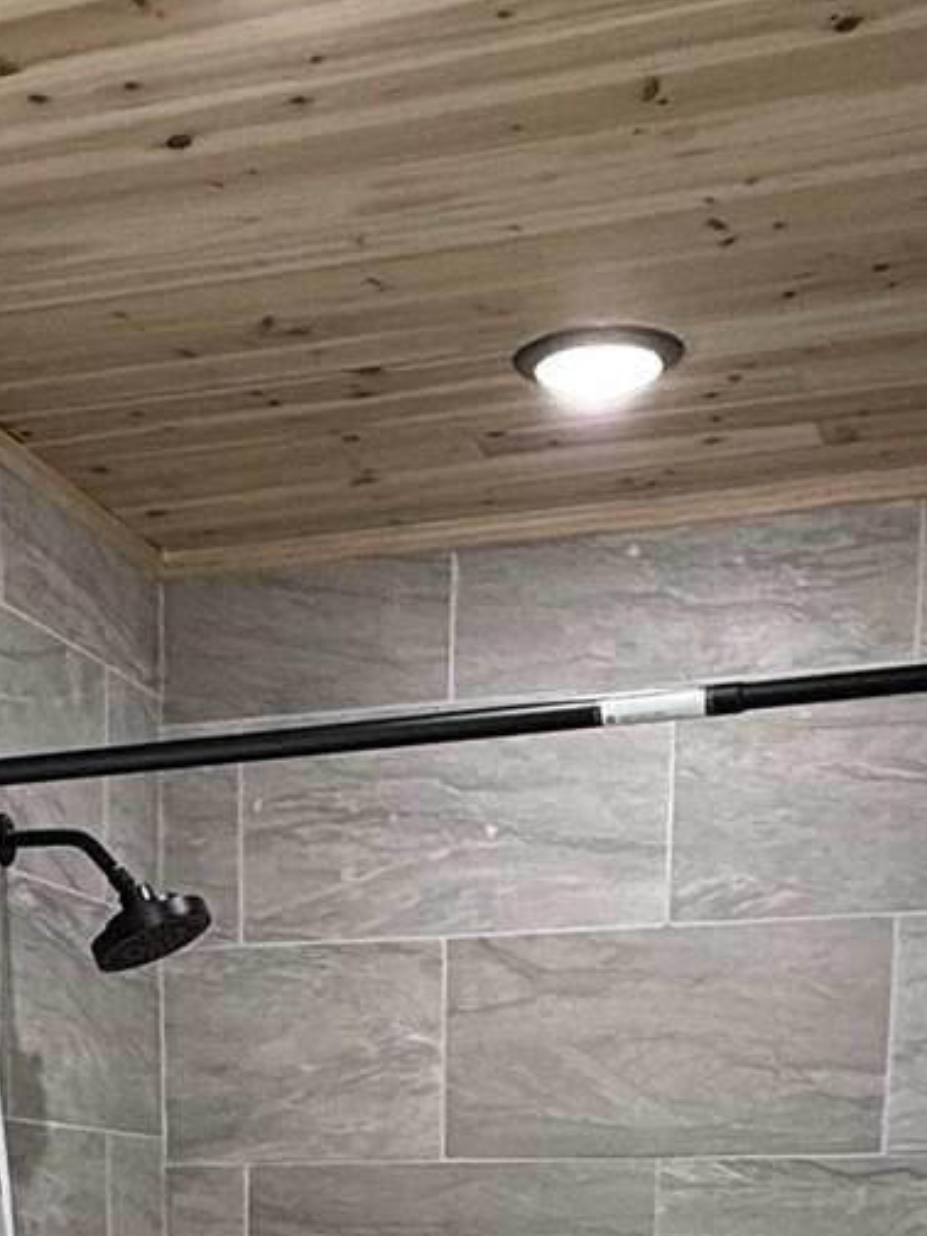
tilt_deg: -9.6
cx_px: 223
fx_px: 2285
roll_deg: -1.1
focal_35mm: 64
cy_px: 1685
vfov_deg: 25.3
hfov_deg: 22.7
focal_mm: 2.22
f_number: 2.2
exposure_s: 1/120
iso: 160
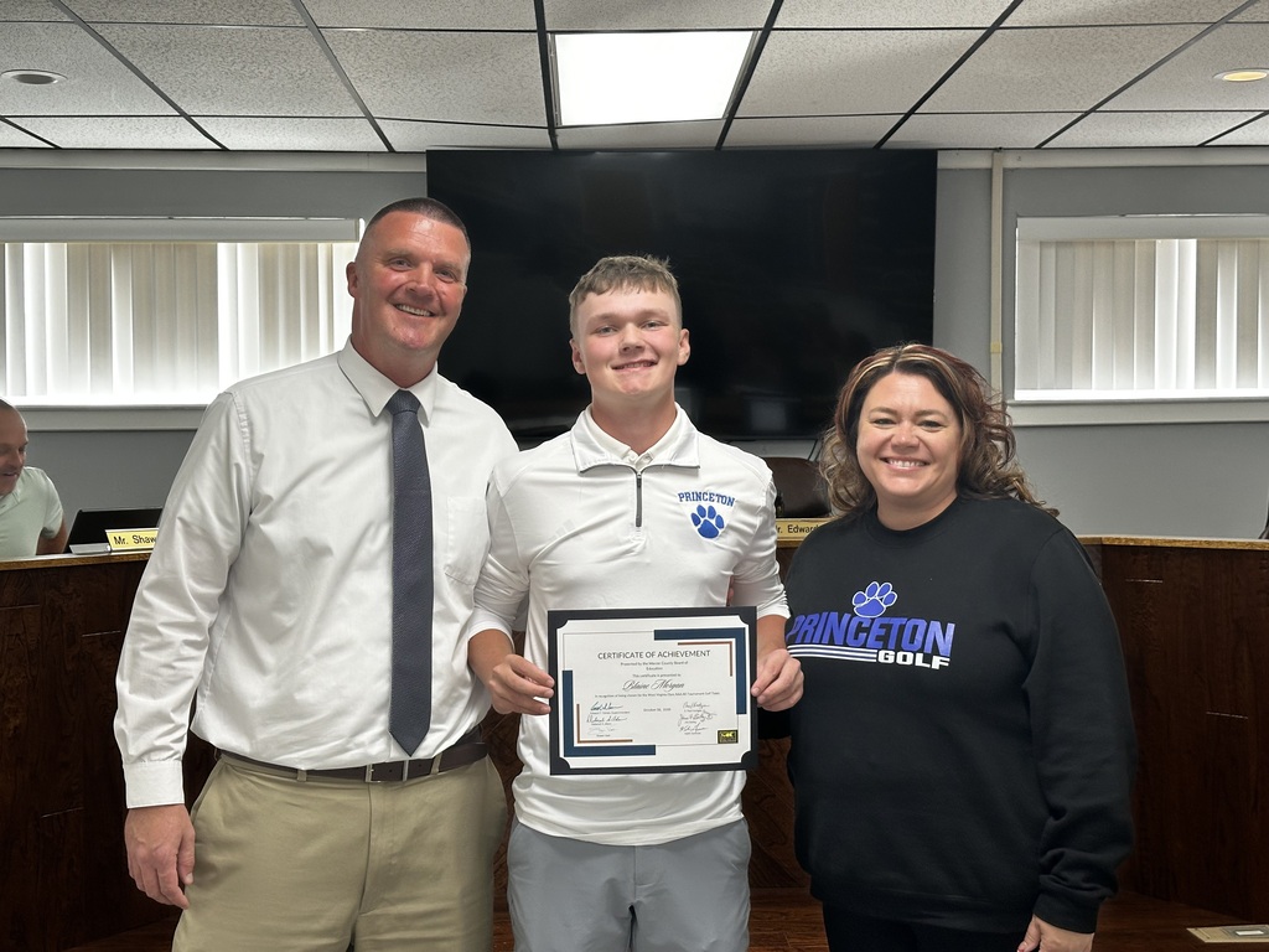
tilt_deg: -0.2
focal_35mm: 48
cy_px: 476
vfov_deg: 30.3
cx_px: 634
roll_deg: -0.2
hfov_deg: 39.7
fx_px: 1760
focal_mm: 6.86
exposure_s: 1/60
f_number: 1.78
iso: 100
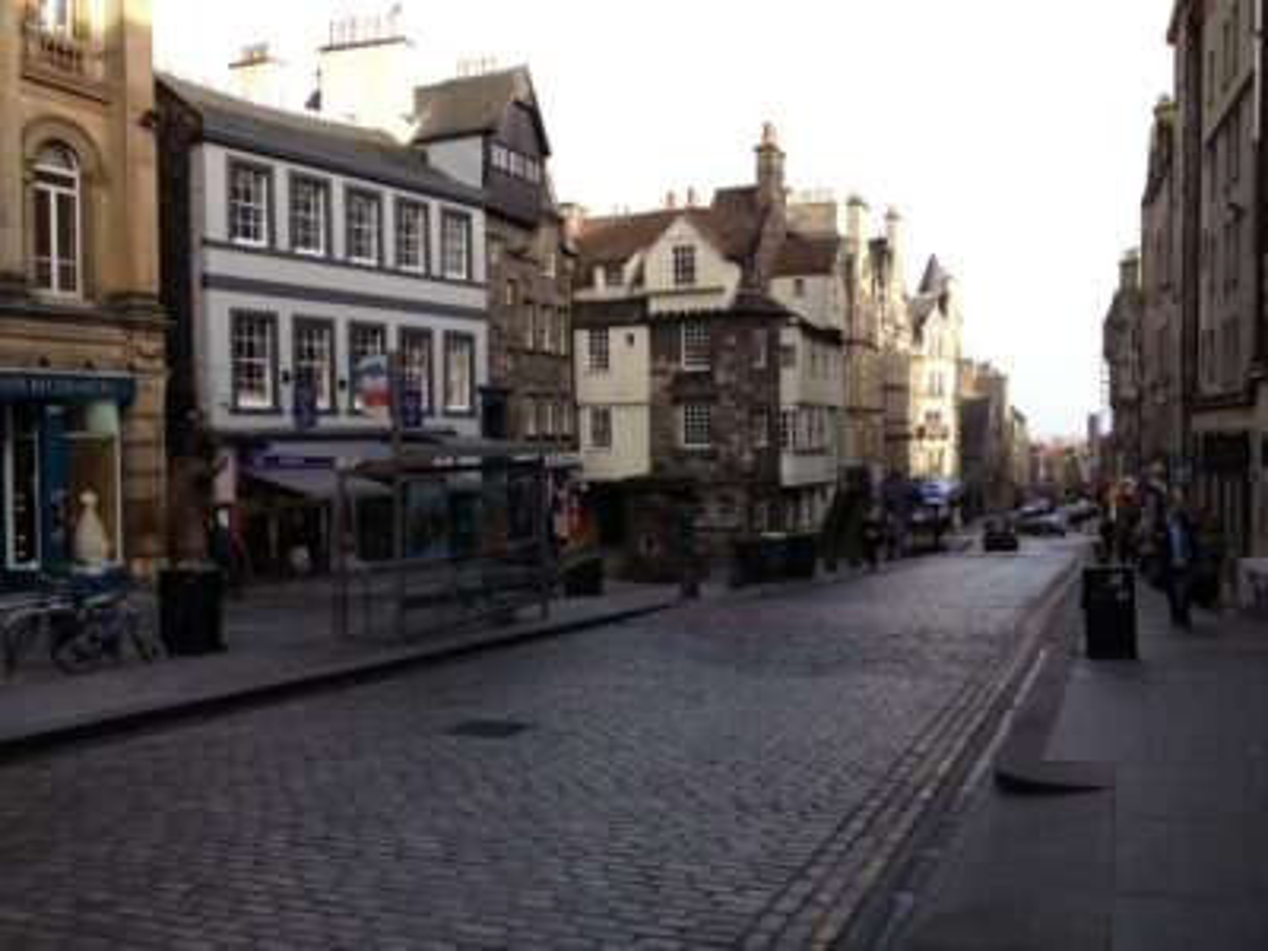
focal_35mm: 35
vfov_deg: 40.7
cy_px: 476
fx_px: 1282
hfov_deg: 52.6
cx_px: 634
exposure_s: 1/428
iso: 50
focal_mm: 4.28
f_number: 2.4
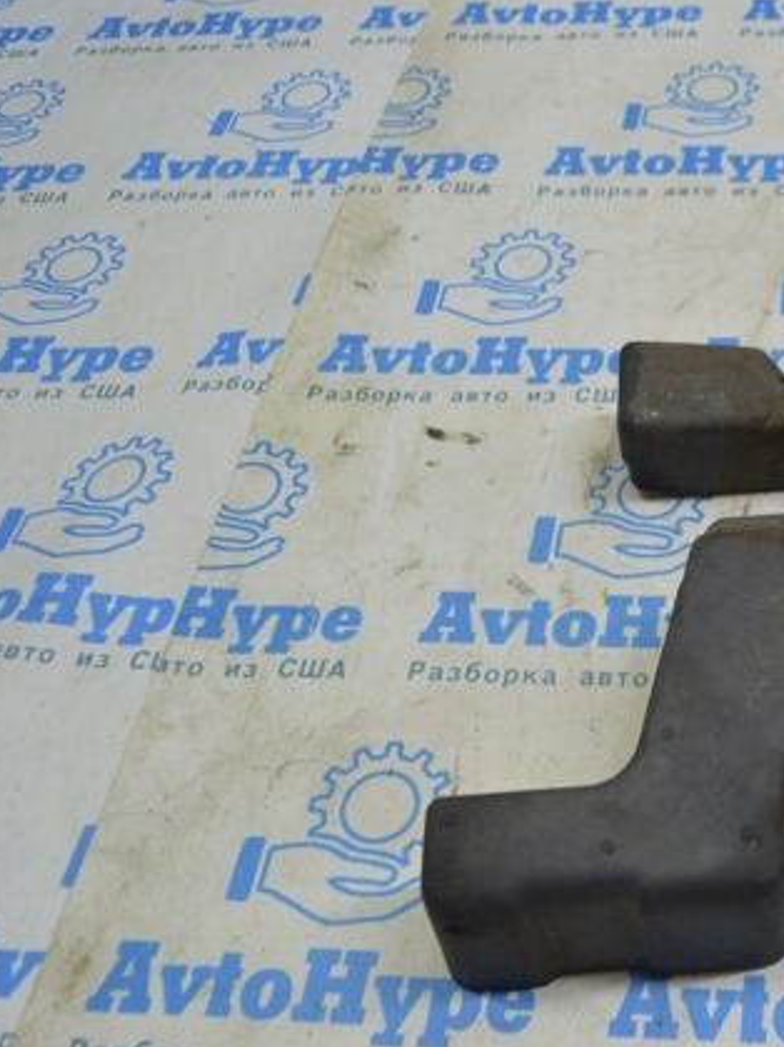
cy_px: 524
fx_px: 1329
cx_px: 744
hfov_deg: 31.0
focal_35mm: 44
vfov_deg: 43.0
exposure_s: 1/40
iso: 400
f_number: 5.6
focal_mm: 20
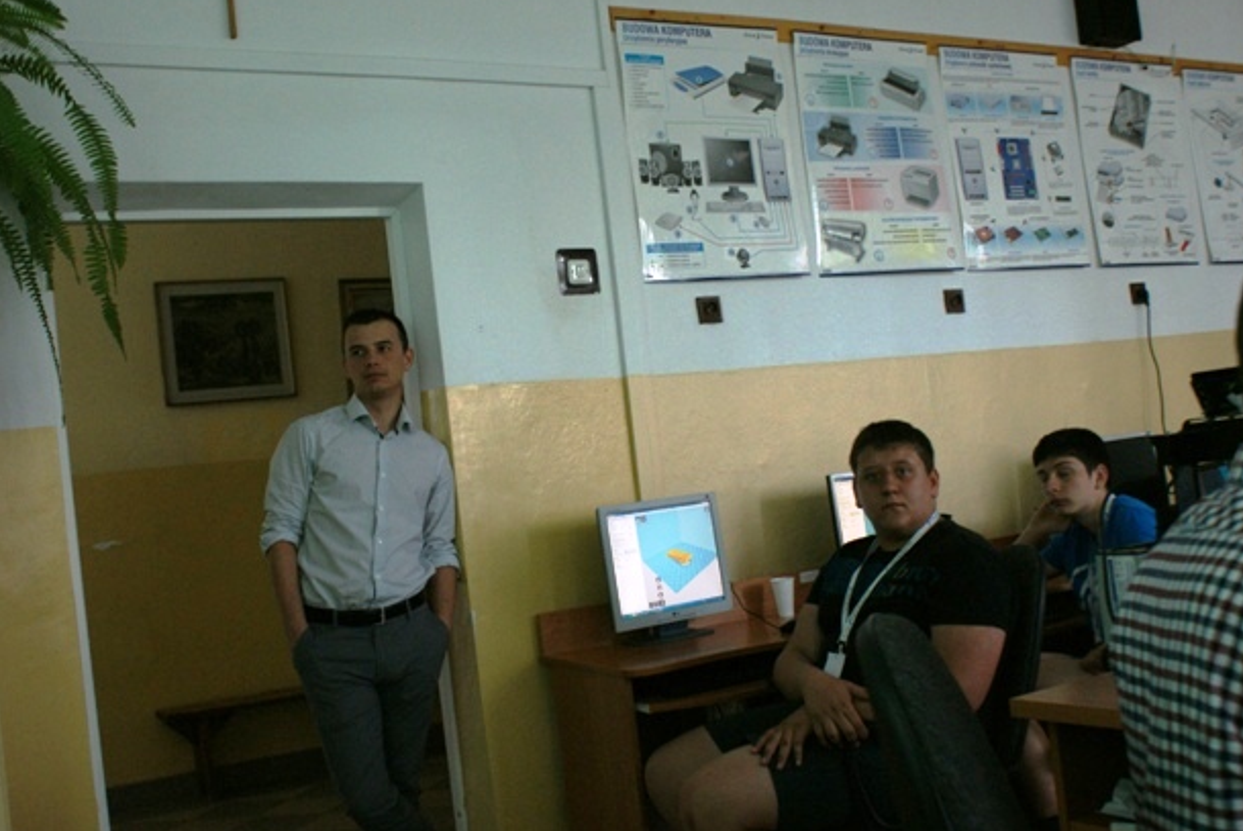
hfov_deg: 47.4
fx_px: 1417
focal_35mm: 41
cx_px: 616
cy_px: 410
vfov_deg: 32.7
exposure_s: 1/60
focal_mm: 26
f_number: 5.6
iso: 400
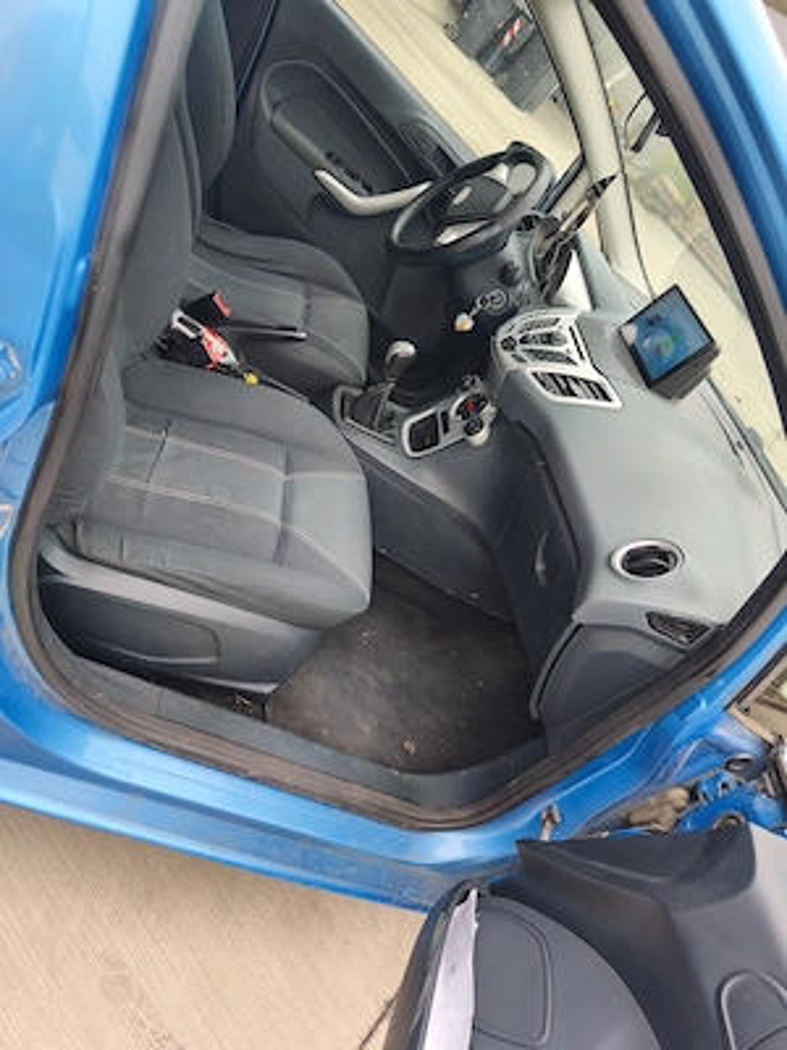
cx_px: 394
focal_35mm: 23
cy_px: 525
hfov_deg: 58.9
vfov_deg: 73.9
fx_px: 697
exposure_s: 1/99.9
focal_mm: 6.18
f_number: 1.65
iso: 64
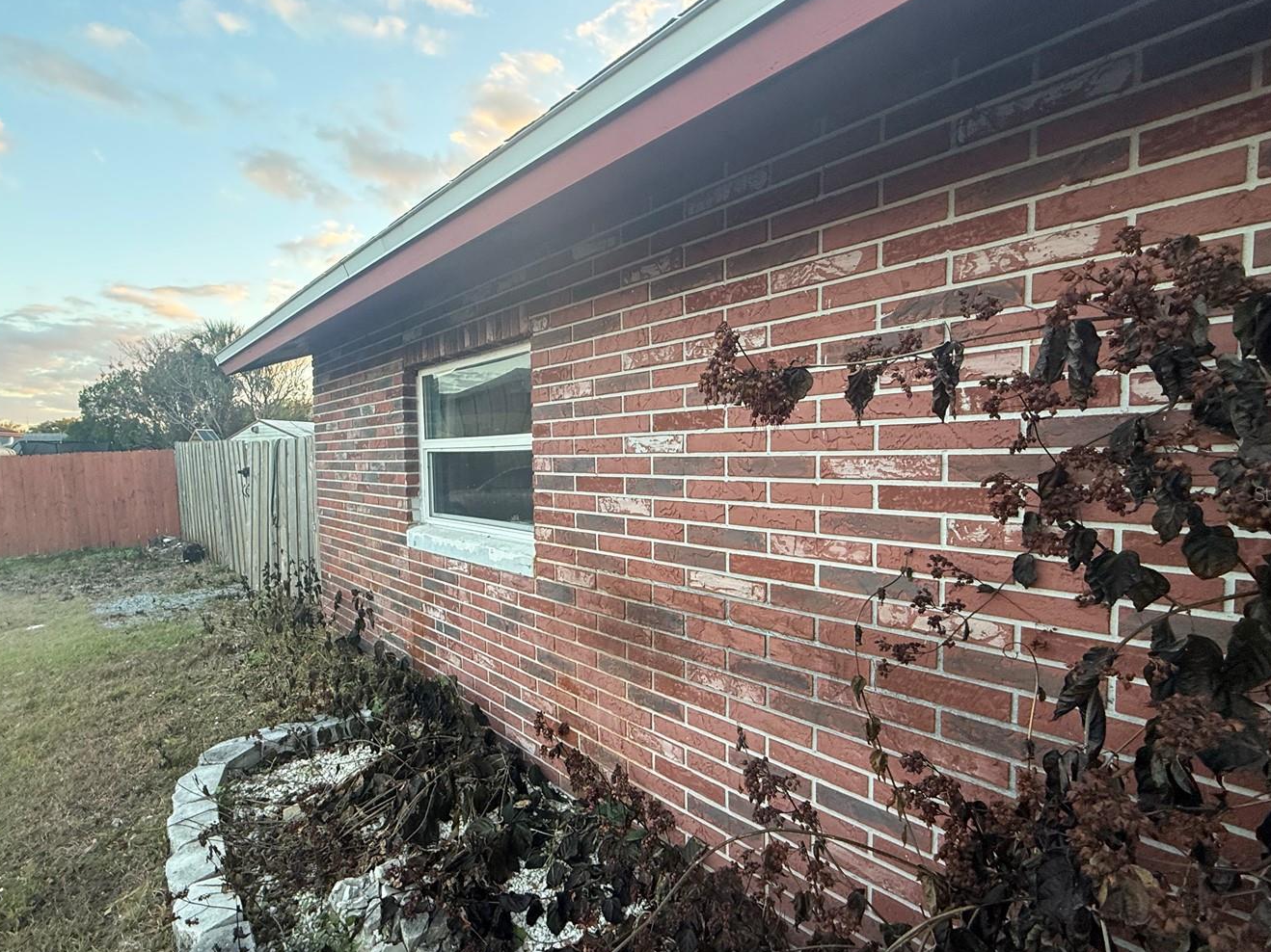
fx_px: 624
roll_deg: +0.4
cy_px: 493
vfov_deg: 74.7
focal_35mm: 17
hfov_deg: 90.8
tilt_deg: -2.4
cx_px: 574
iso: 160
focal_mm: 2.22
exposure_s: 1/99
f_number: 2.2
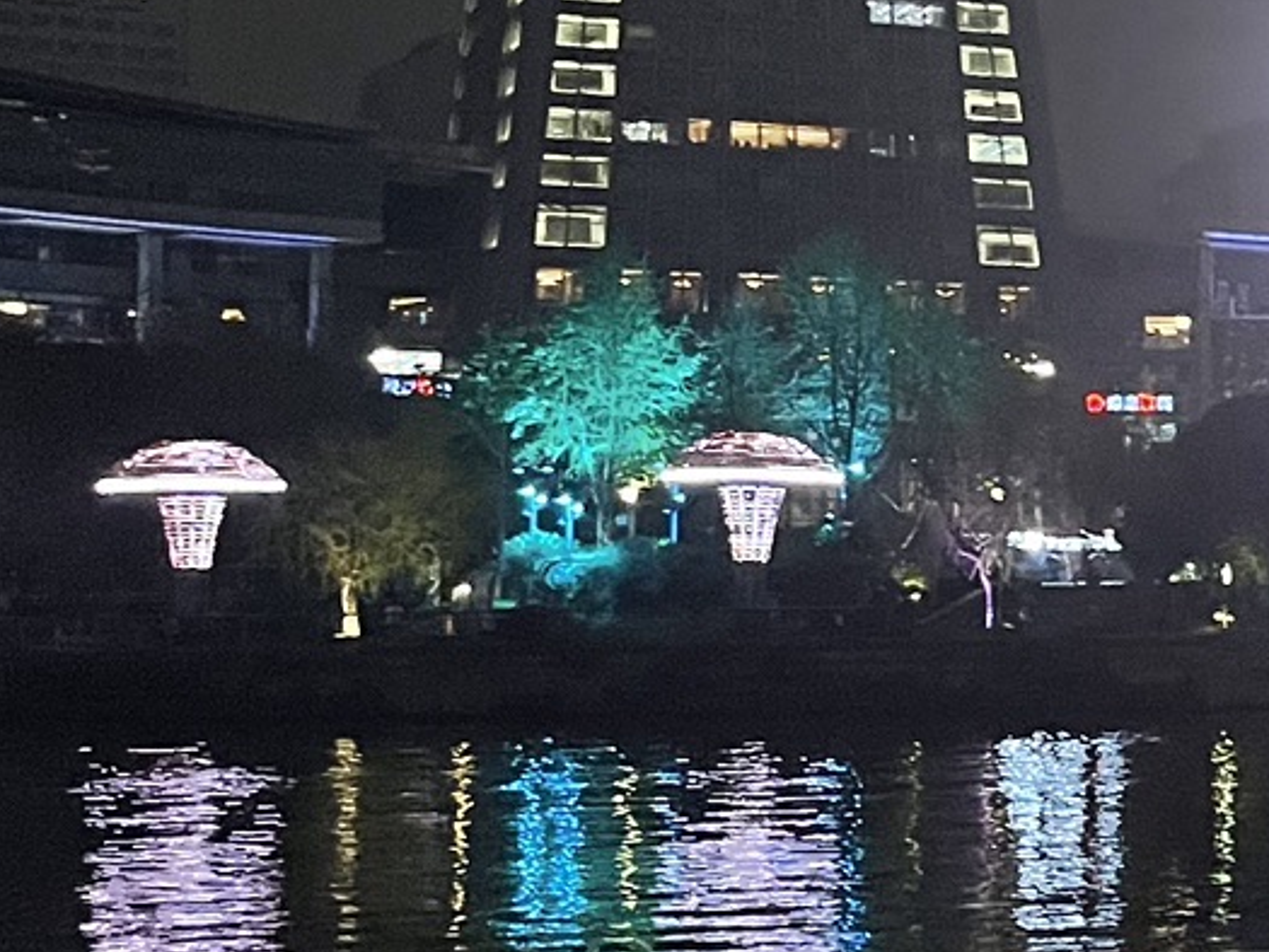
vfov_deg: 14.9
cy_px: 464
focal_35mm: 99
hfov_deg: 16.8
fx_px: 3630
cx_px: 2224
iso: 400
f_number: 1.6
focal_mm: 4.2
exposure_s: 1/50
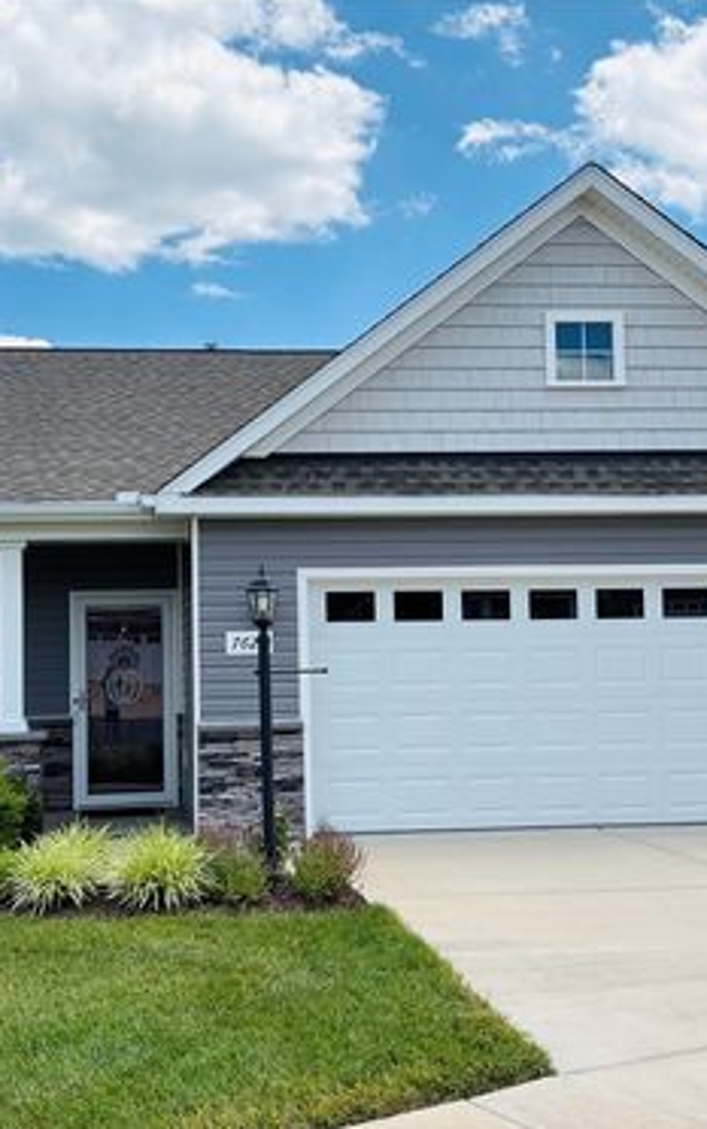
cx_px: 288
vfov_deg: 52.7
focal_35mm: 37
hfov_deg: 34.4
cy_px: 566
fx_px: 1139
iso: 50
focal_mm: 5.96
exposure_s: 1/3125
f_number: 1.6
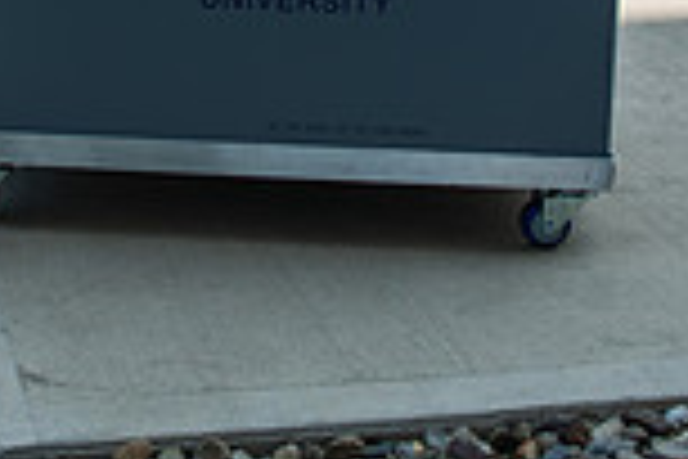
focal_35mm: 106
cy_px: -398
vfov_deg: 11.8
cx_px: -9
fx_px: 2026
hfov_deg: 18.7
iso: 80
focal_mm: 28
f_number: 4
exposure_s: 1/400
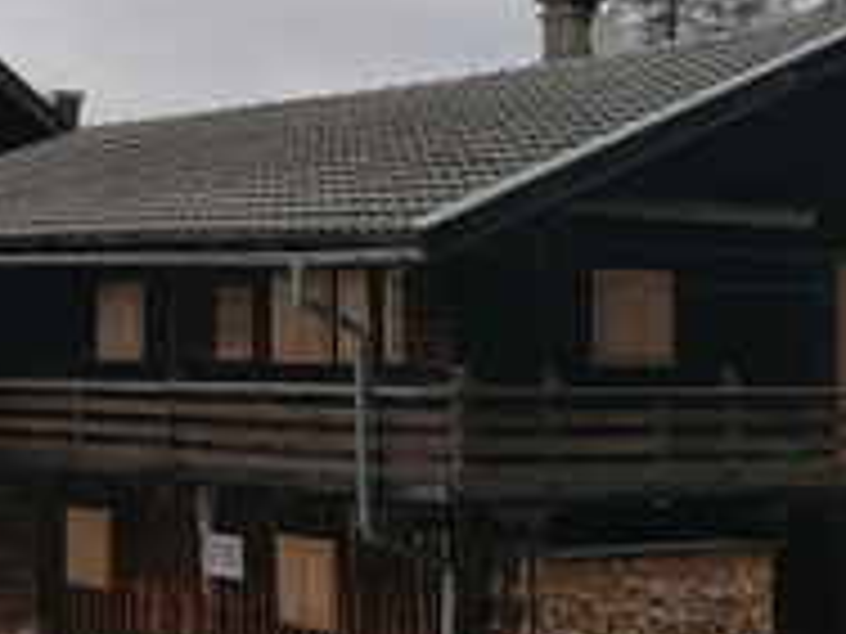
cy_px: 270
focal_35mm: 92
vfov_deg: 16.1
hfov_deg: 20.6
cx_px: -4
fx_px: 2248
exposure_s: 1/1193
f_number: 1.8
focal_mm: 4.75
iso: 50
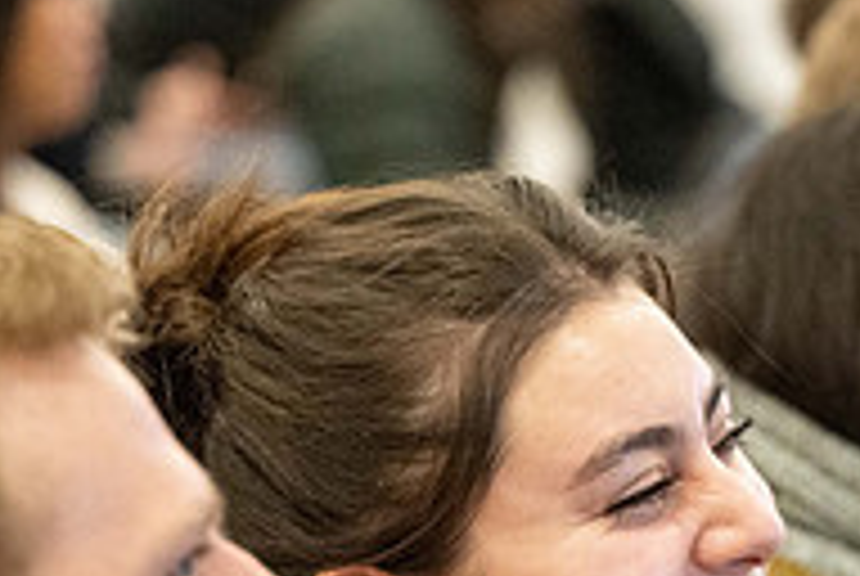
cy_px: 691
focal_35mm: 291
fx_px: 6962
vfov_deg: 4.7
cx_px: 1000
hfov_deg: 7.0
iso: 8000
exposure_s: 1/320
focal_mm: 96
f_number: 2.8
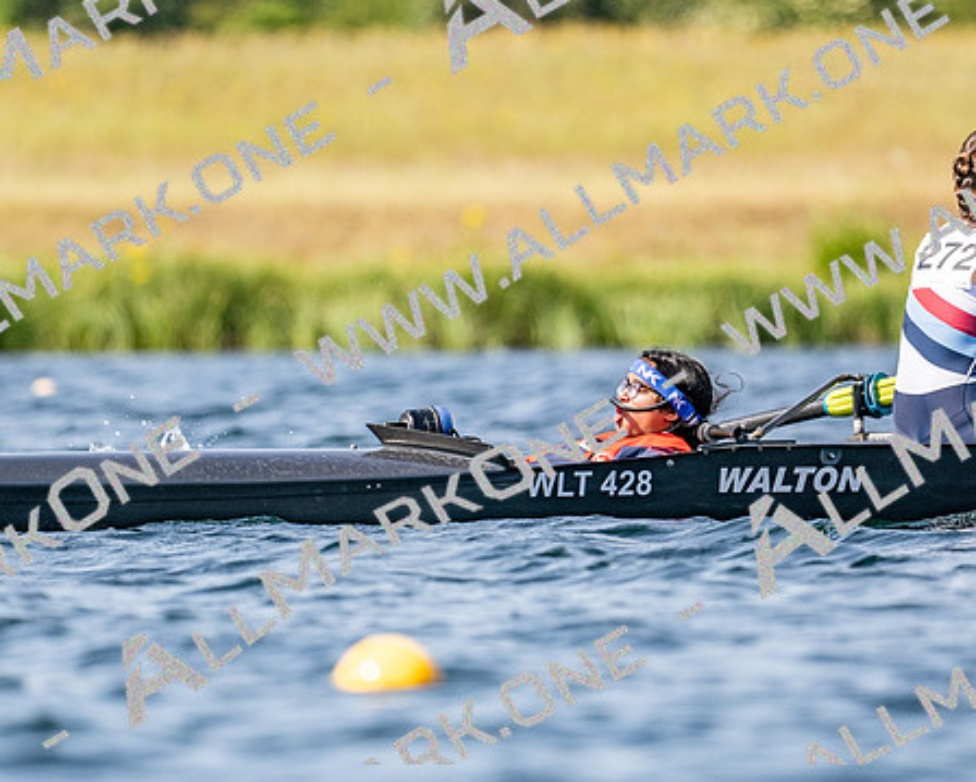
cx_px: 562
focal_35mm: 728
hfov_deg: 2.7
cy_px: 392
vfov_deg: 2.1
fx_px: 21043
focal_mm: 400
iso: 250
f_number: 4.5
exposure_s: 1/2500
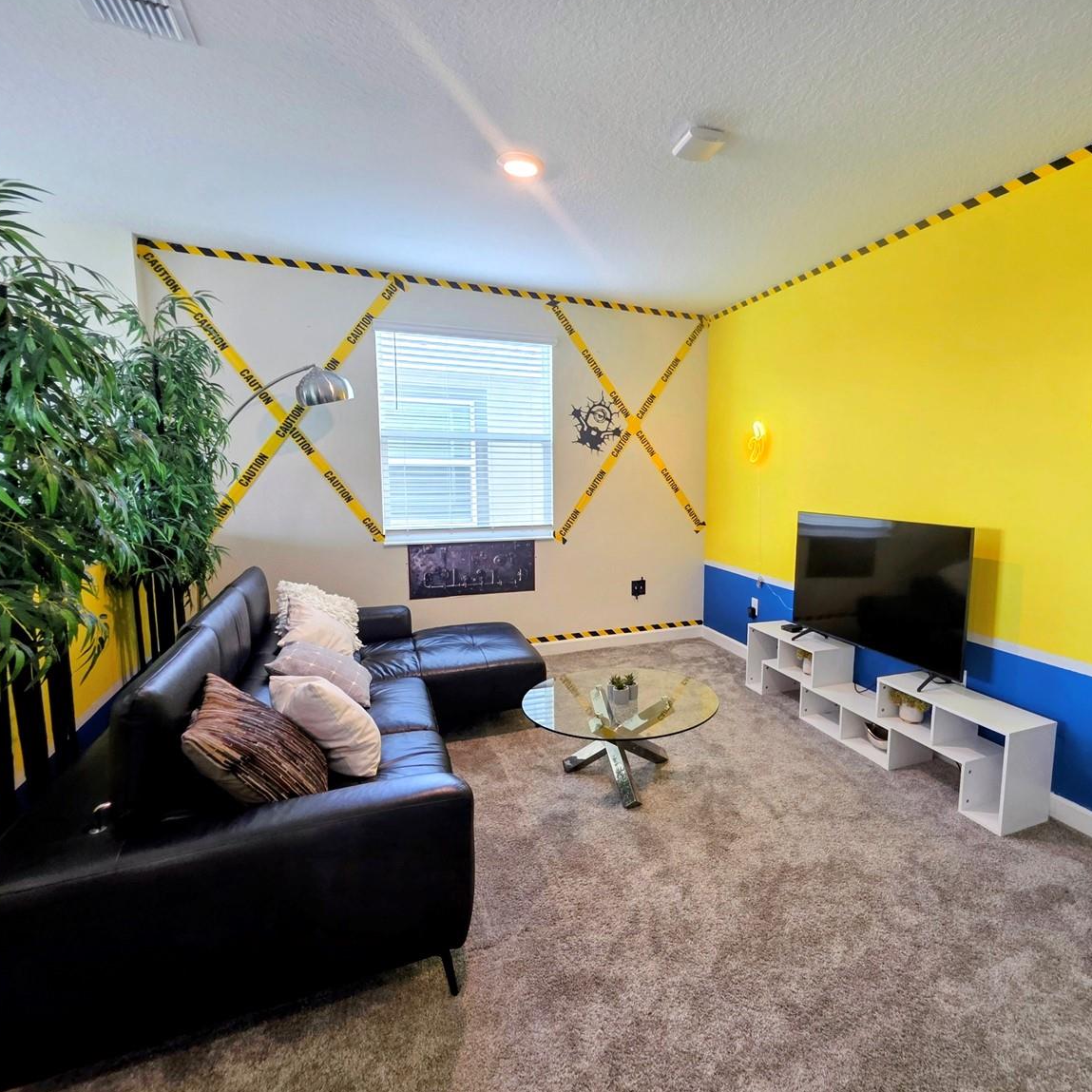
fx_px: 571
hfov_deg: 86.3
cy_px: 543
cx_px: 655
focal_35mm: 16
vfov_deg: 87.4
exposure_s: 1/60
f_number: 1.9
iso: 160
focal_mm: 2.2
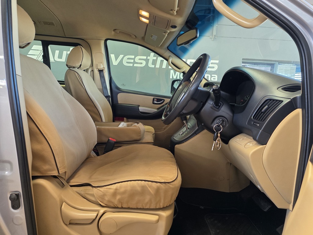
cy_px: 118
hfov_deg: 73.9
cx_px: 156
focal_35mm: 23
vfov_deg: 58.9
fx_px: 208
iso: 160
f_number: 1.7
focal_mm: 6.25
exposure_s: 1/100
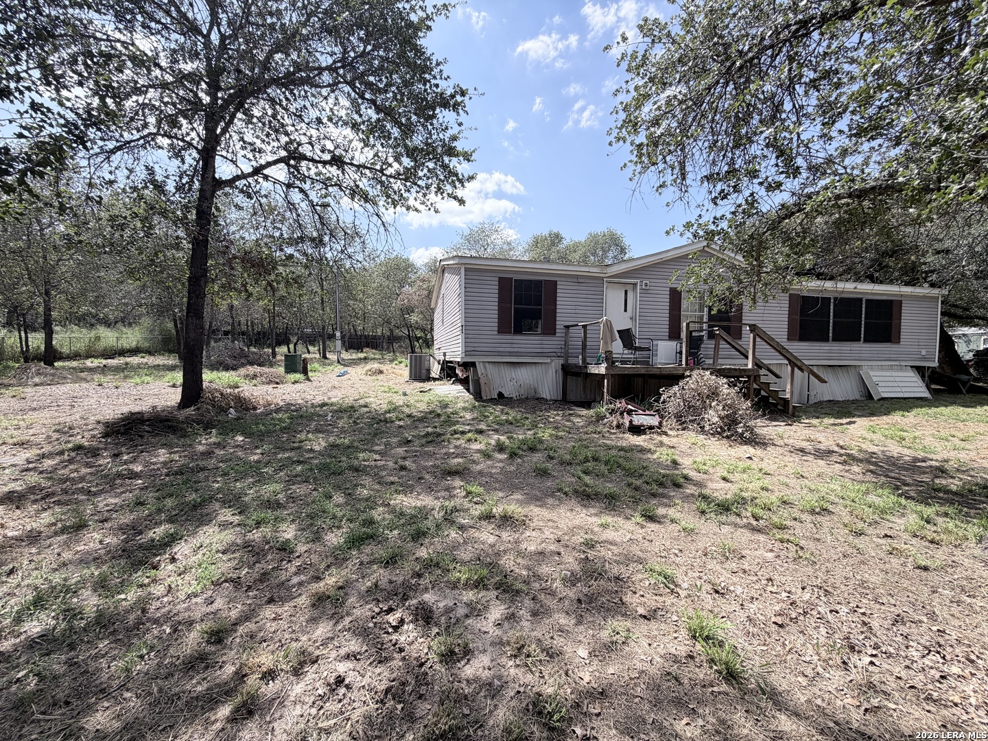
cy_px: 370
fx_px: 400
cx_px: 494
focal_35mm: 14
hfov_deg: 102.1
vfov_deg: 85.7
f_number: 2.2
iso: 32
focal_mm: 2.22
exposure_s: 1/770
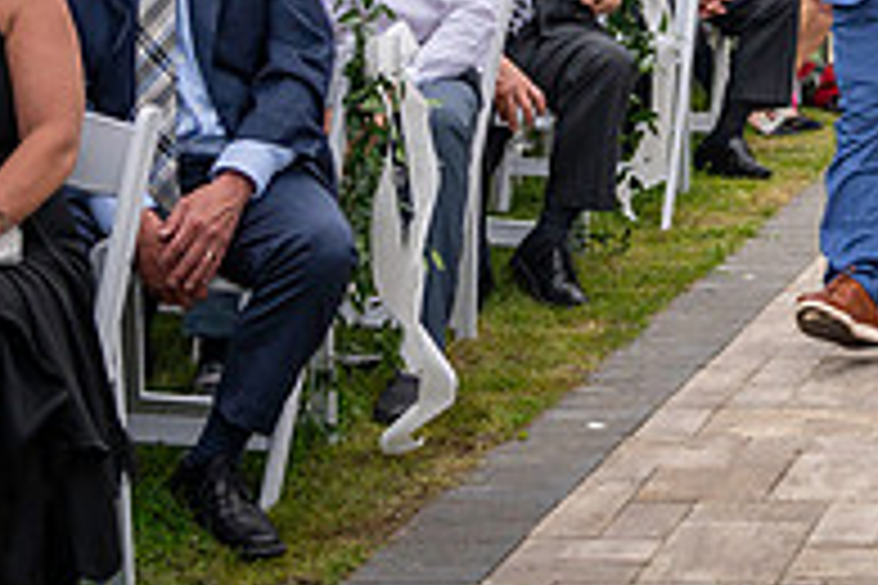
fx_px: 3048
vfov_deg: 10.7
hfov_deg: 15.3
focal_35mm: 125
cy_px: -216
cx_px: 1261
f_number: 3.2
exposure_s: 1/3200
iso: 640
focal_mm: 42
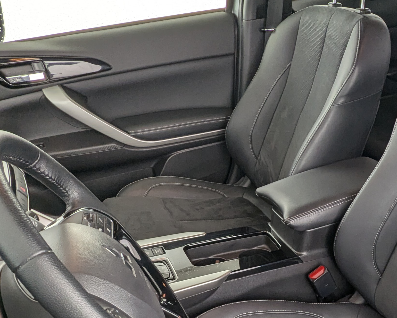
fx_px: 458
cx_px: 339
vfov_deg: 36.8
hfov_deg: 43.7
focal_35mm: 39
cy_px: 257
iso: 39
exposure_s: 1/29.5
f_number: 2.2
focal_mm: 2.35
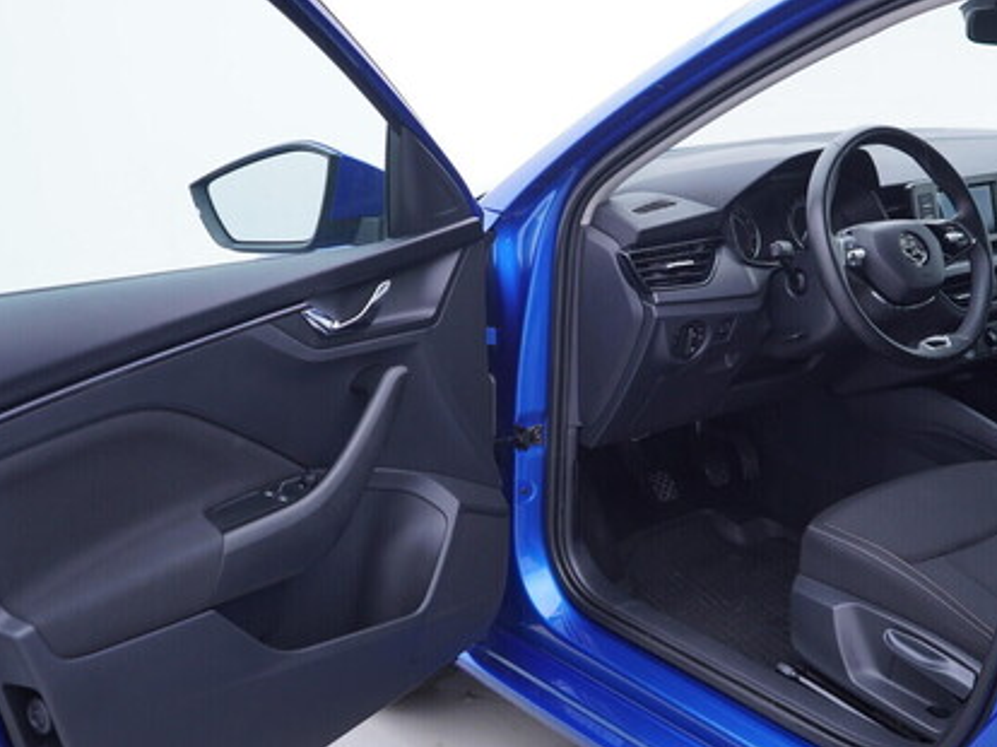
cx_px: 636
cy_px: 363
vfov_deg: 31.5
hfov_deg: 40.9
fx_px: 1324
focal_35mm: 46
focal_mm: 24
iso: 125
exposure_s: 1/40
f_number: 2.8
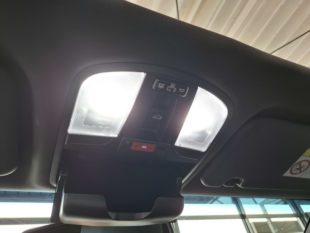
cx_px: 155
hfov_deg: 73.9
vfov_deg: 58.9
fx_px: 206
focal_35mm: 23
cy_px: 116
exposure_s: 1/40
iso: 320
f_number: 1.8
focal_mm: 5.54
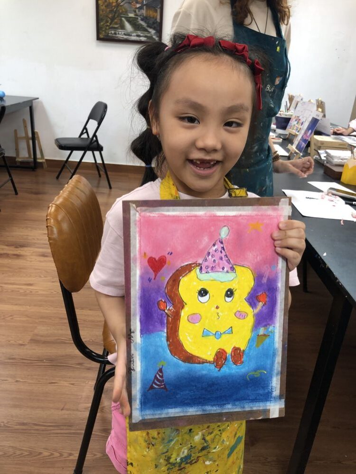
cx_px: 178
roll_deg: -3.6
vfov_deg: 63.4
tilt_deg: -22.4
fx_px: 384
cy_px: 237
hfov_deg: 49.7
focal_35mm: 28
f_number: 1.8
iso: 25
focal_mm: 3.99
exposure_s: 1/30
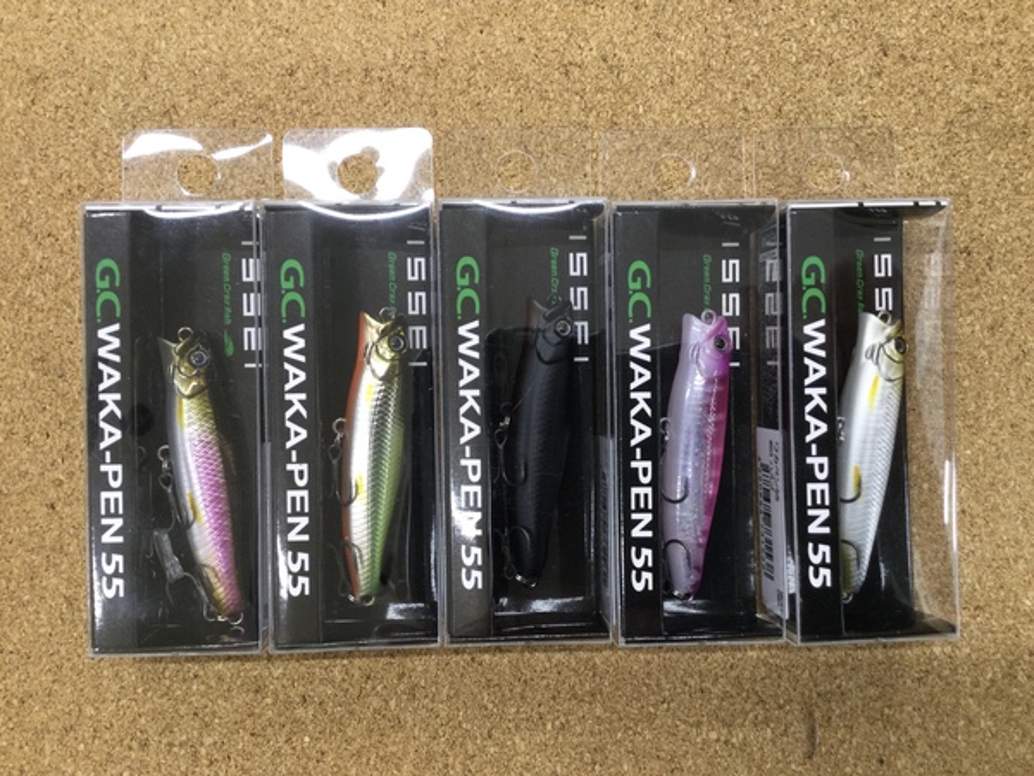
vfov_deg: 45.4
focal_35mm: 31
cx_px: 517
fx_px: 926
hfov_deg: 58.4
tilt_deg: -89.4
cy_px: 388
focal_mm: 3.3
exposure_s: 1/30
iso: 50
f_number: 2.4
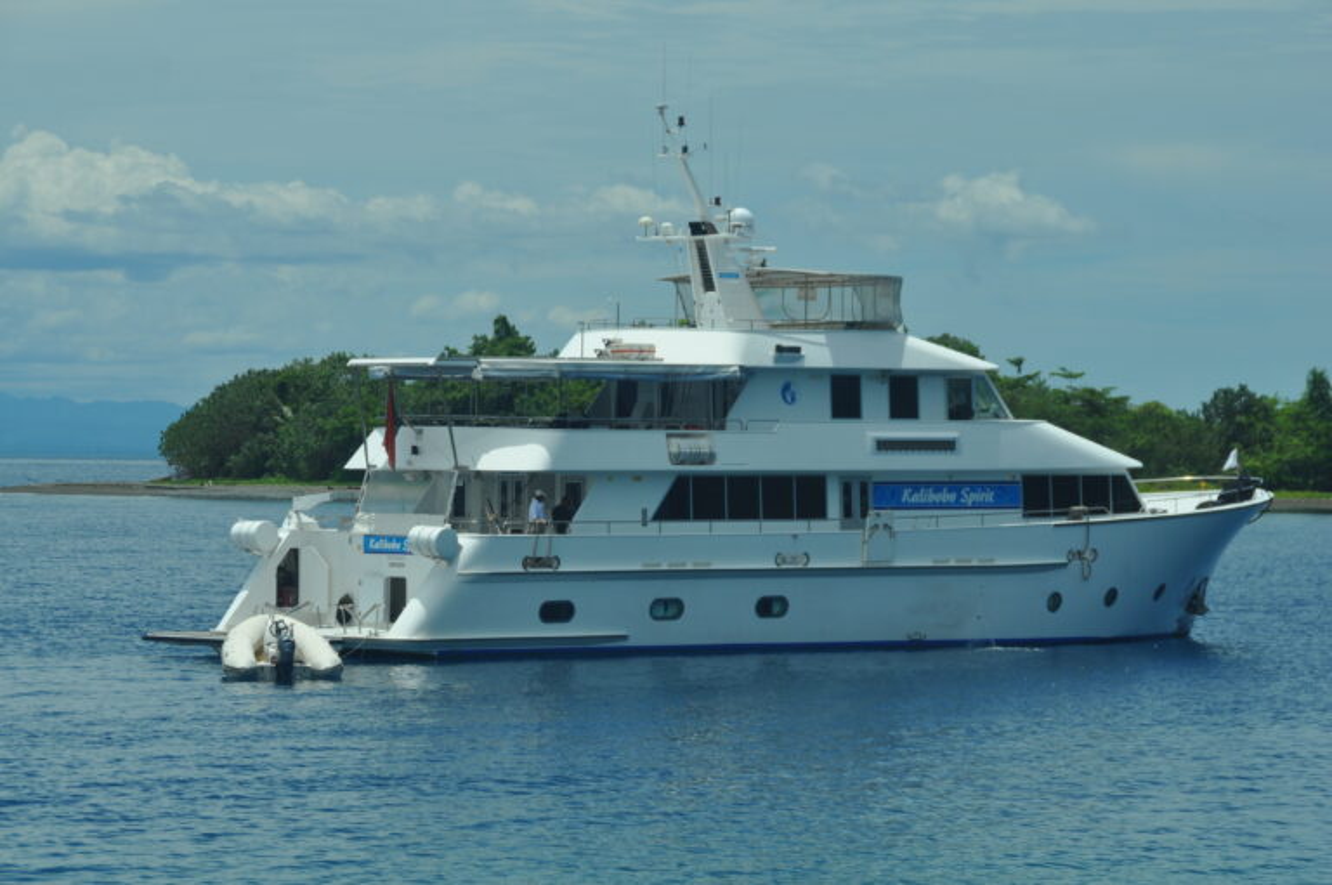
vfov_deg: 9.9
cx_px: 666
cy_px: 442
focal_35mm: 138
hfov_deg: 14.9
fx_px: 5099
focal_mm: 92
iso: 200
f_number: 9
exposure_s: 1/1250
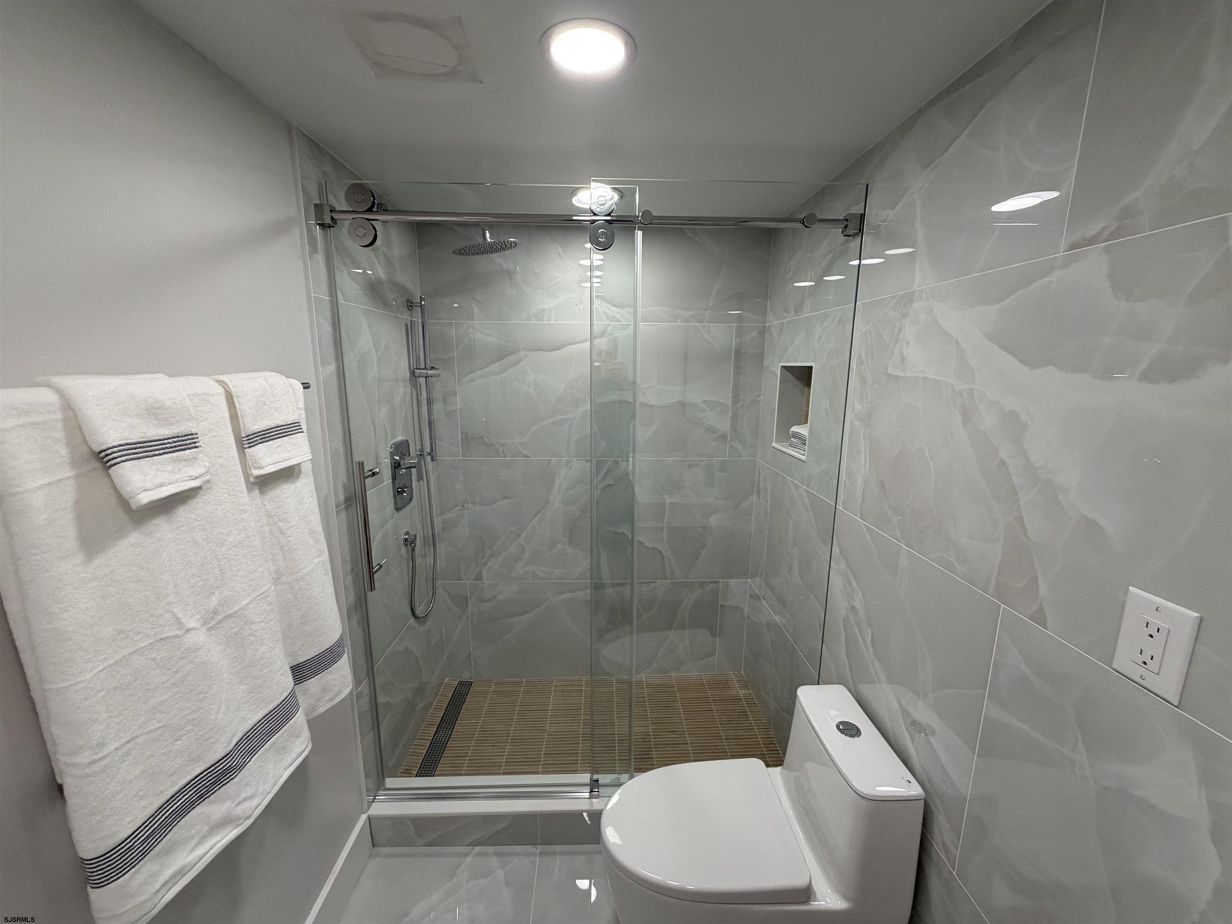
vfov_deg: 85.7
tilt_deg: -11.7
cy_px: 462
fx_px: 498
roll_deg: +0.0
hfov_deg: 102.1
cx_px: 616
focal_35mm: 14
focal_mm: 2.22
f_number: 2.2
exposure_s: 1/120
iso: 160
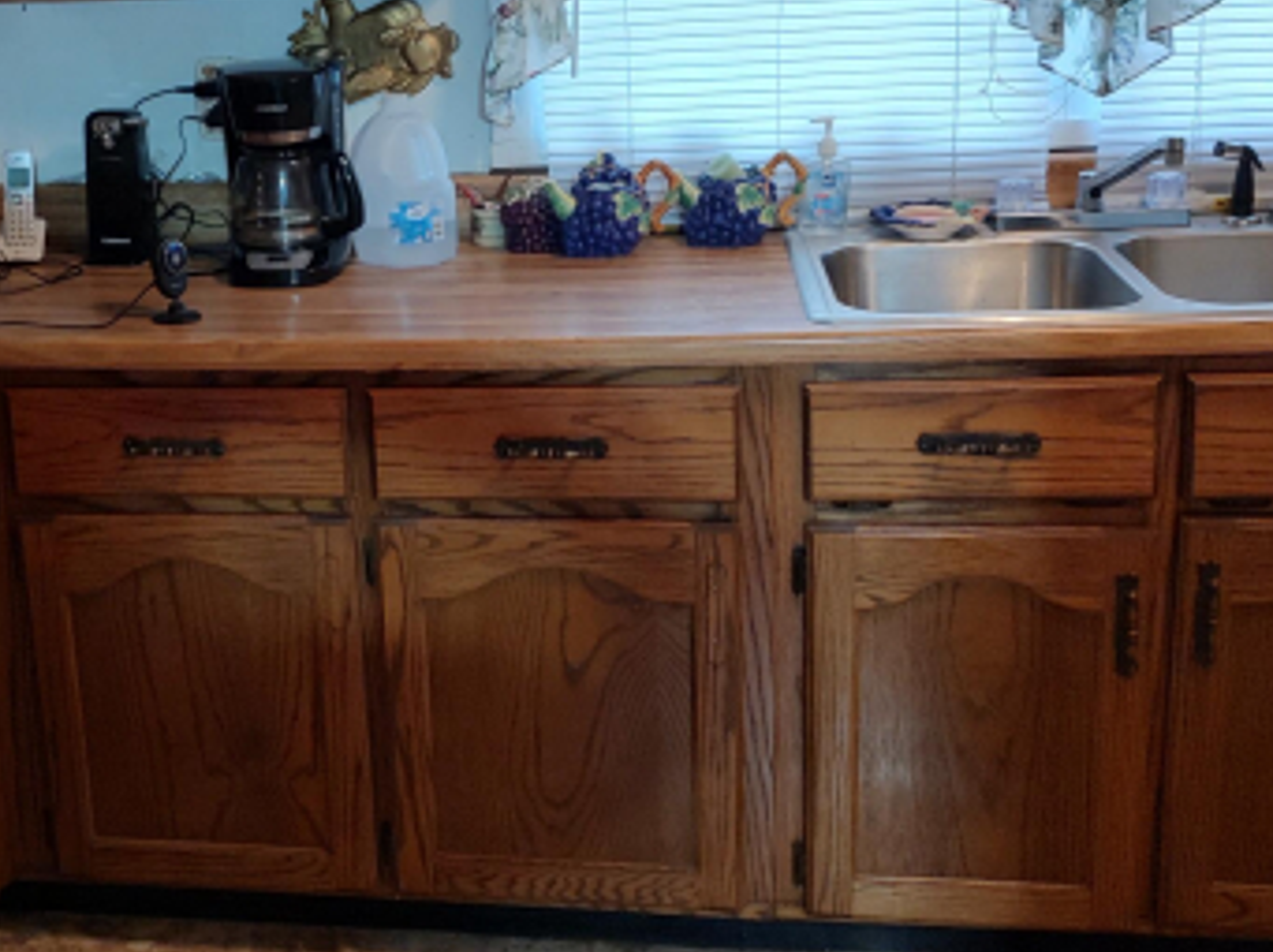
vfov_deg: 30.6
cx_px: 312
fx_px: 1727
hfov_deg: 39.3
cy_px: 321
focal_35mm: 47
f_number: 1.9
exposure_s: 1/40
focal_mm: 5.88
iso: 1119
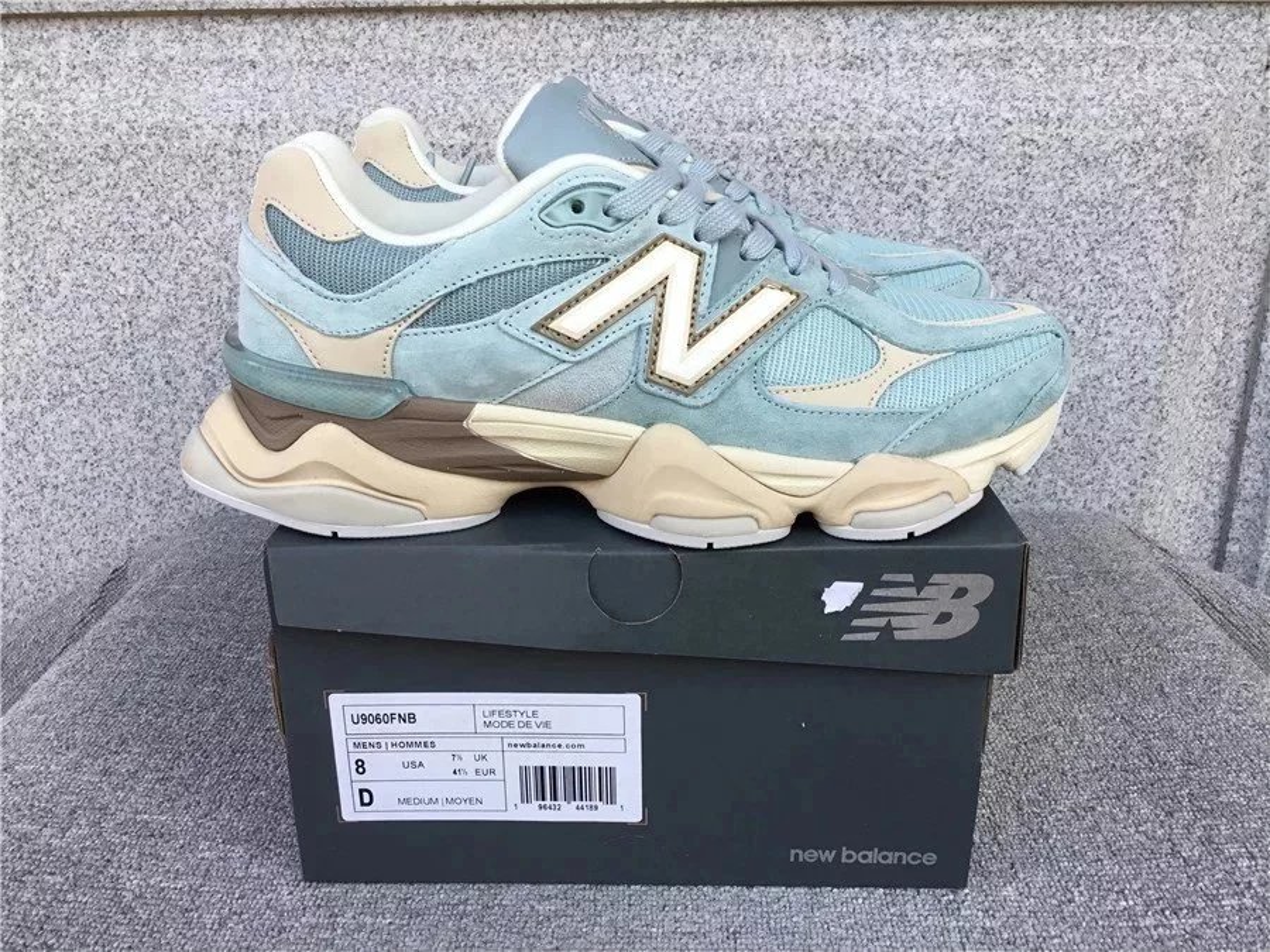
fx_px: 1137
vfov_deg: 45.4
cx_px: 635
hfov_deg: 58.4
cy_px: 476
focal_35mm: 31
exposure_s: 1/133
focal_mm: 3.3
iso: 25
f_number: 2.4
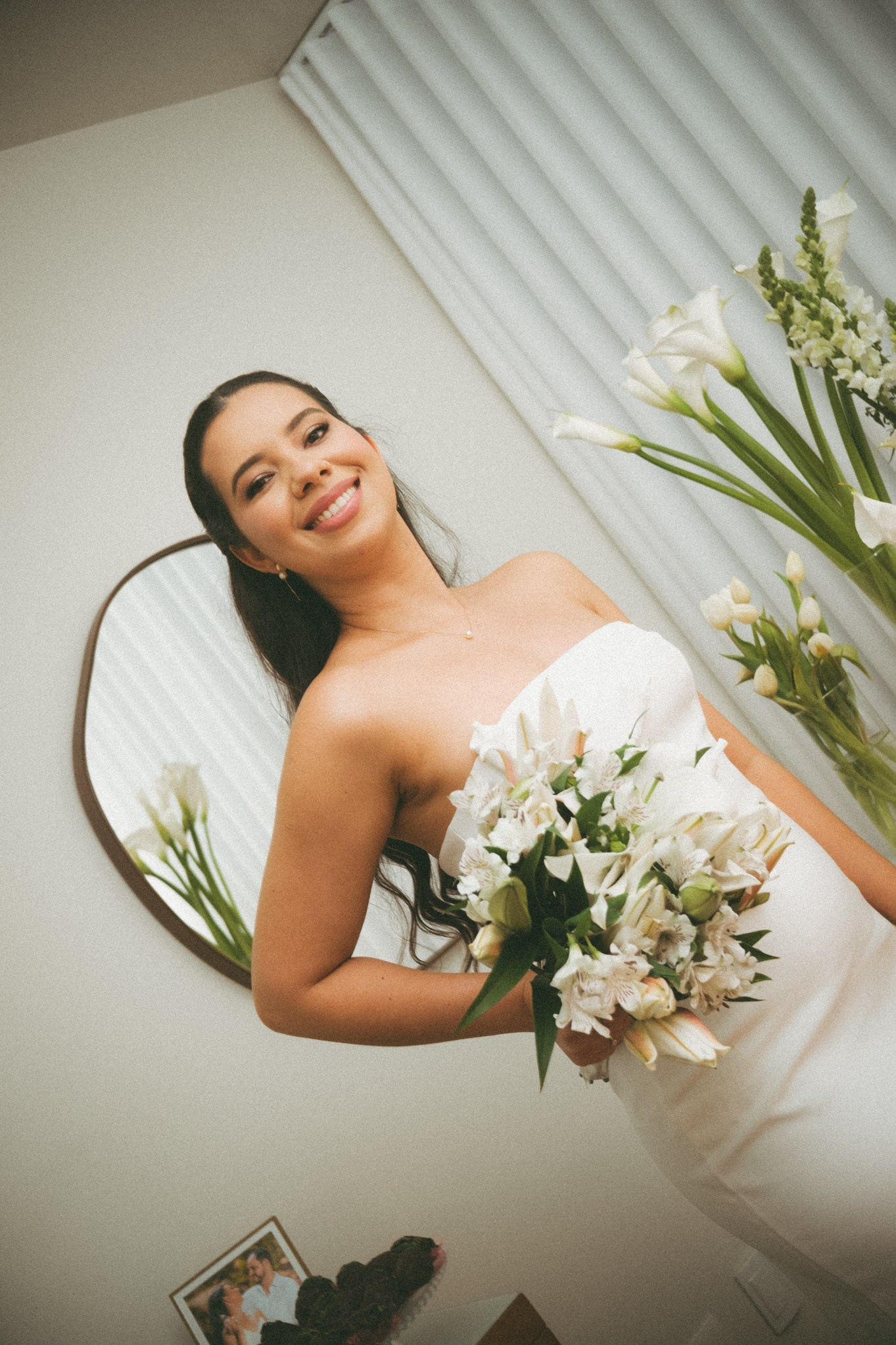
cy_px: 672
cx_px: 448
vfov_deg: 47.4
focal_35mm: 41
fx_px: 1531
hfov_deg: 32.6
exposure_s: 1/100
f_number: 3.6
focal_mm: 27
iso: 400
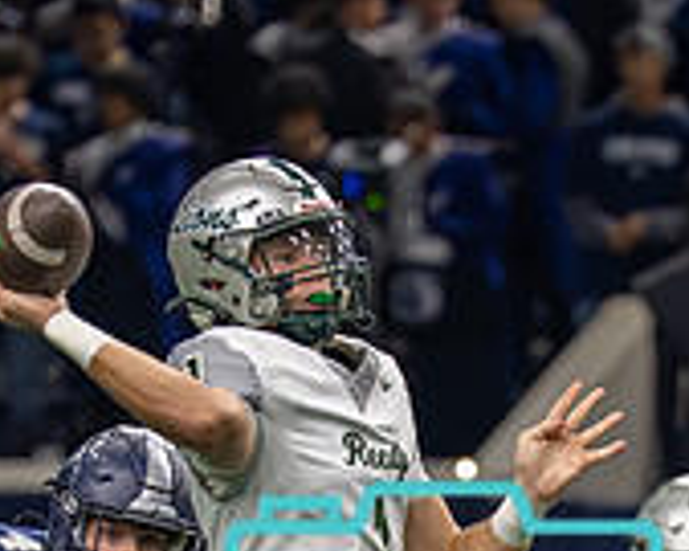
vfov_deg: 1.5
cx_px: 483
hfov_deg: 1.9
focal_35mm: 1002
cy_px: 866
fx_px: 20421
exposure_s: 1/1600
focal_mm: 167
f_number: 2.8
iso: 4000
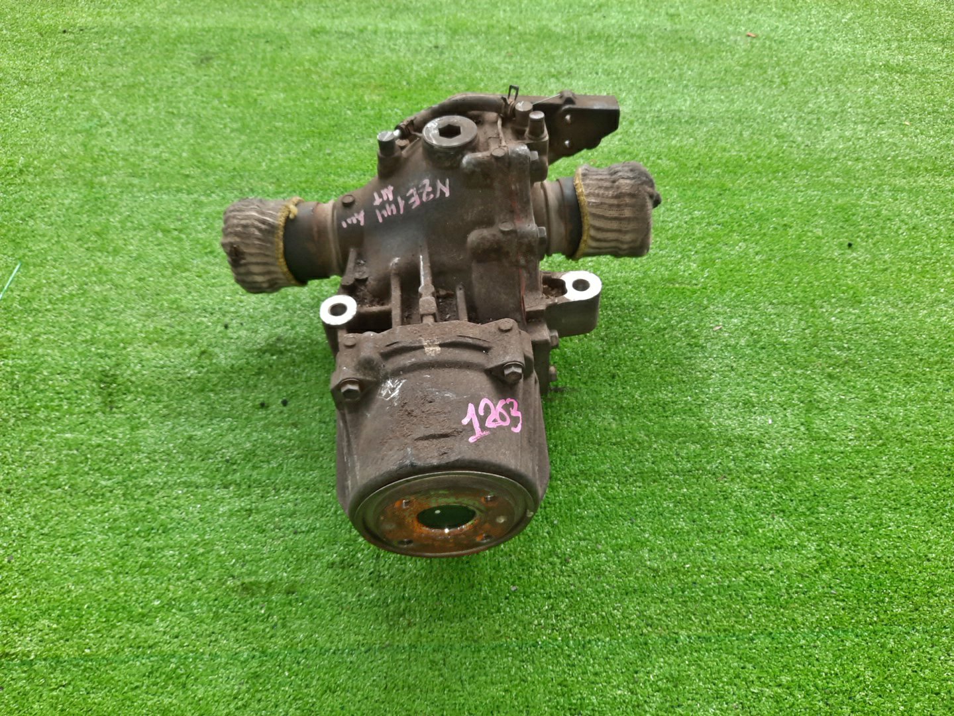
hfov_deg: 69.4
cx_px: 477
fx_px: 689
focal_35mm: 25
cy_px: 358
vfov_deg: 54.9
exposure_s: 1/50
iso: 136
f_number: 2
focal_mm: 4.6
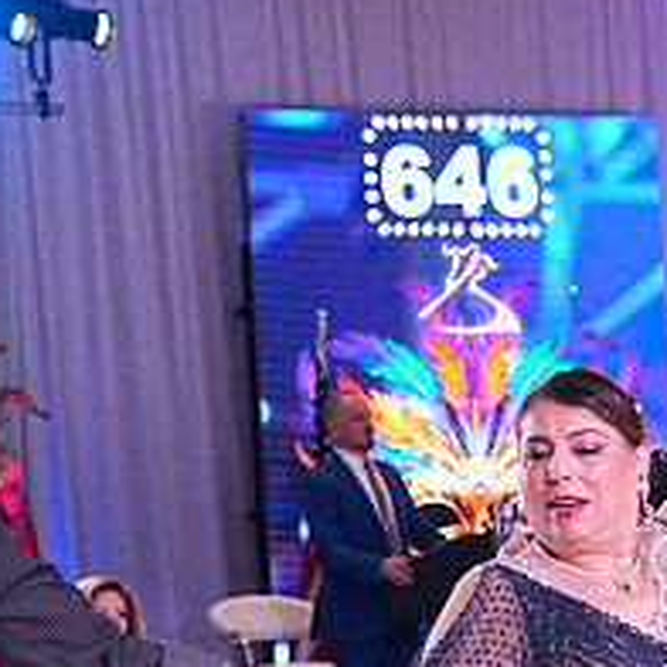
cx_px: 260
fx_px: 4447
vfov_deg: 8.4
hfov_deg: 8.6
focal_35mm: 204
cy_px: 946
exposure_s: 1/400
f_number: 4.5
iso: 3200
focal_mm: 54
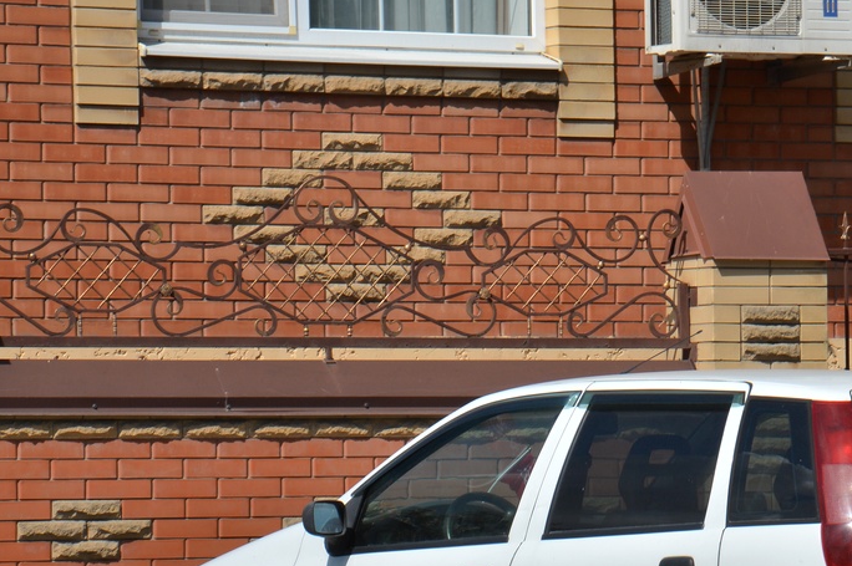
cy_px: 442
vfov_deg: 5.8
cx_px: 685
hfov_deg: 8.7
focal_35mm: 237
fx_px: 5605
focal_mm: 90
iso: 100
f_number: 9
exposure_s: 1/400
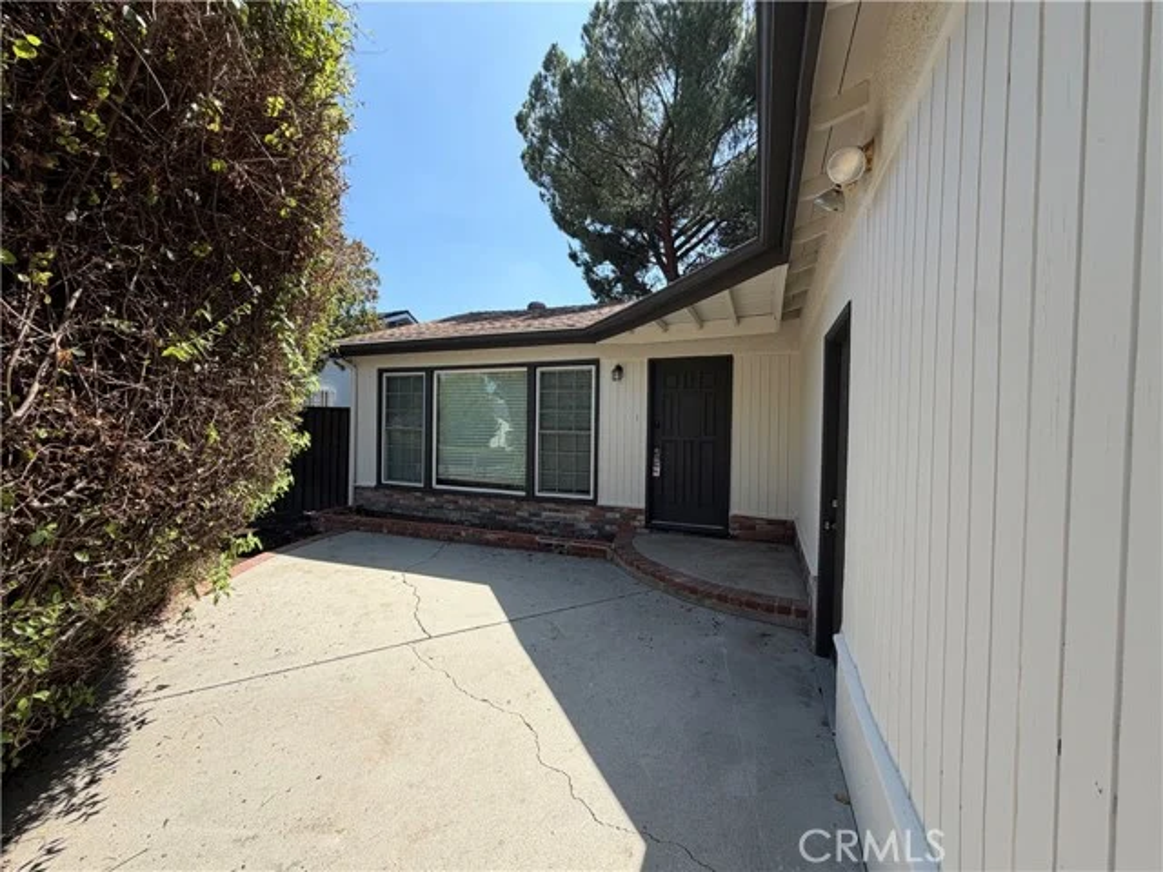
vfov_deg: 85.7
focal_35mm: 14
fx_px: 470
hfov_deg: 102.1
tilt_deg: +1.1
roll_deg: +0.4
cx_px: 582
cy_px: 436
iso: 40
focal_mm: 2.22
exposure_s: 1/770
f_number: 2.2
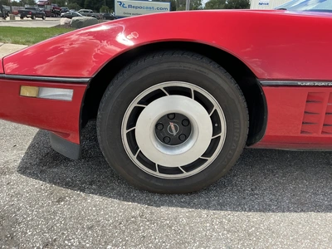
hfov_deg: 63.4
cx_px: 166
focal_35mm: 28
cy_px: 124
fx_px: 269
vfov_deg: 49.7
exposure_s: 1/635
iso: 25
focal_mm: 3
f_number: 1.8
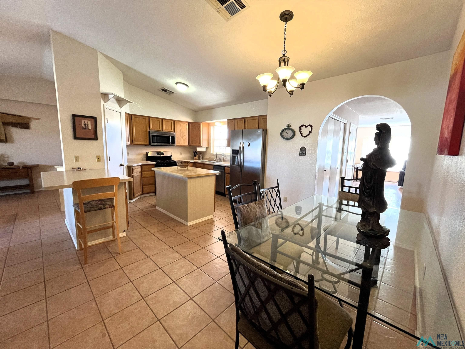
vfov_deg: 85.7
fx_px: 188
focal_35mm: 14
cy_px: 174
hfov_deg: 102.1
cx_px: 232
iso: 250
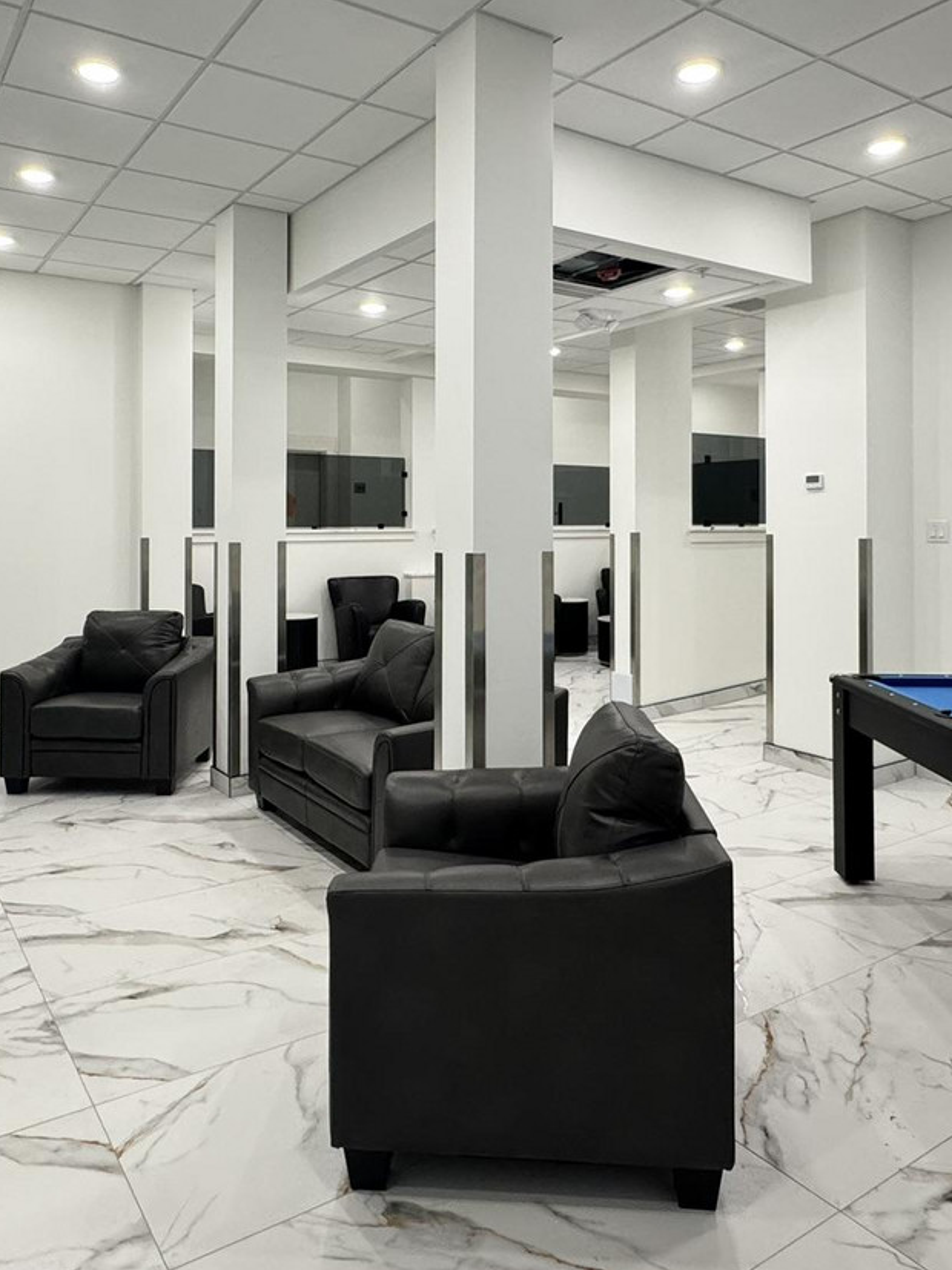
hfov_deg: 53.0
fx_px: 954
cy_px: 511
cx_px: 448
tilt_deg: +0.7
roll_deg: -0.5
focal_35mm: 26
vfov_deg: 66.7
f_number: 2.2
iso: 250
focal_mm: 2.22
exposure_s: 1/120
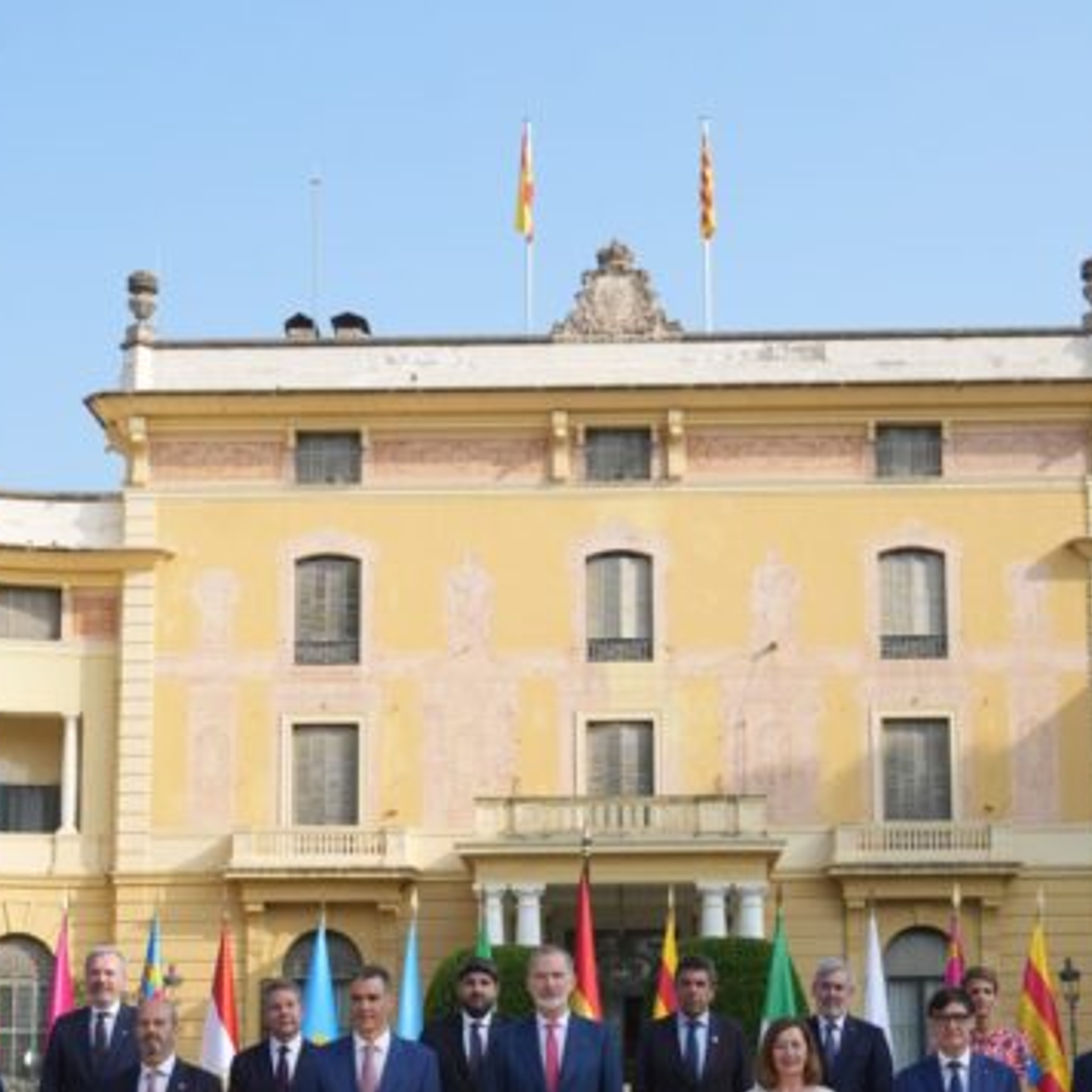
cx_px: 595
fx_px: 2356
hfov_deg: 26.1
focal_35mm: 66
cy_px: 761
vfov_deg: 25.9
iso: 320
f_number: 4.5
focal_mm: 36
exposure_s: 1/1250
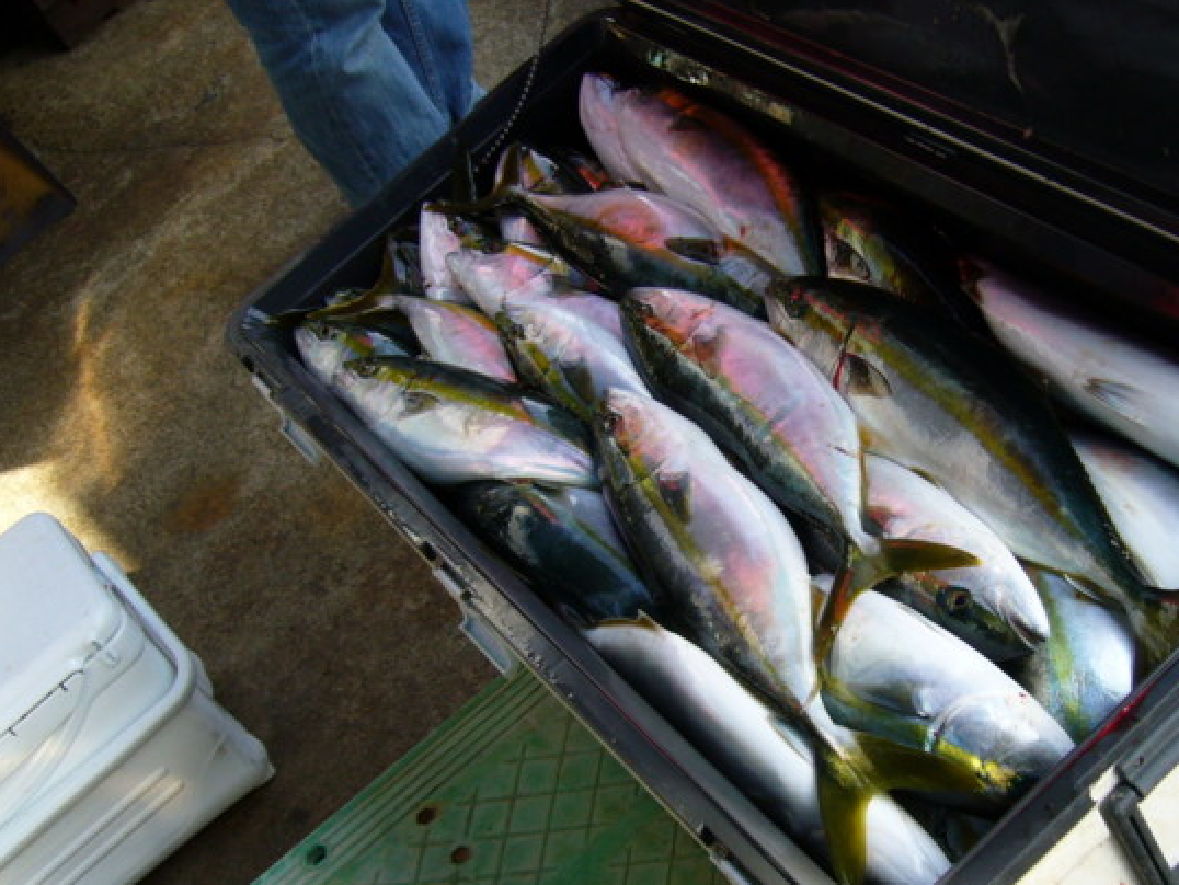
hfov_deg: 36.4
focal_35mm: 52
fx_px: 1772
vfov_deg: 28.0
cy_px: 471
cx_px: 793
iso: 80
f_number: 2.8
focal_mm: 5.8
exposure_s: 1/200
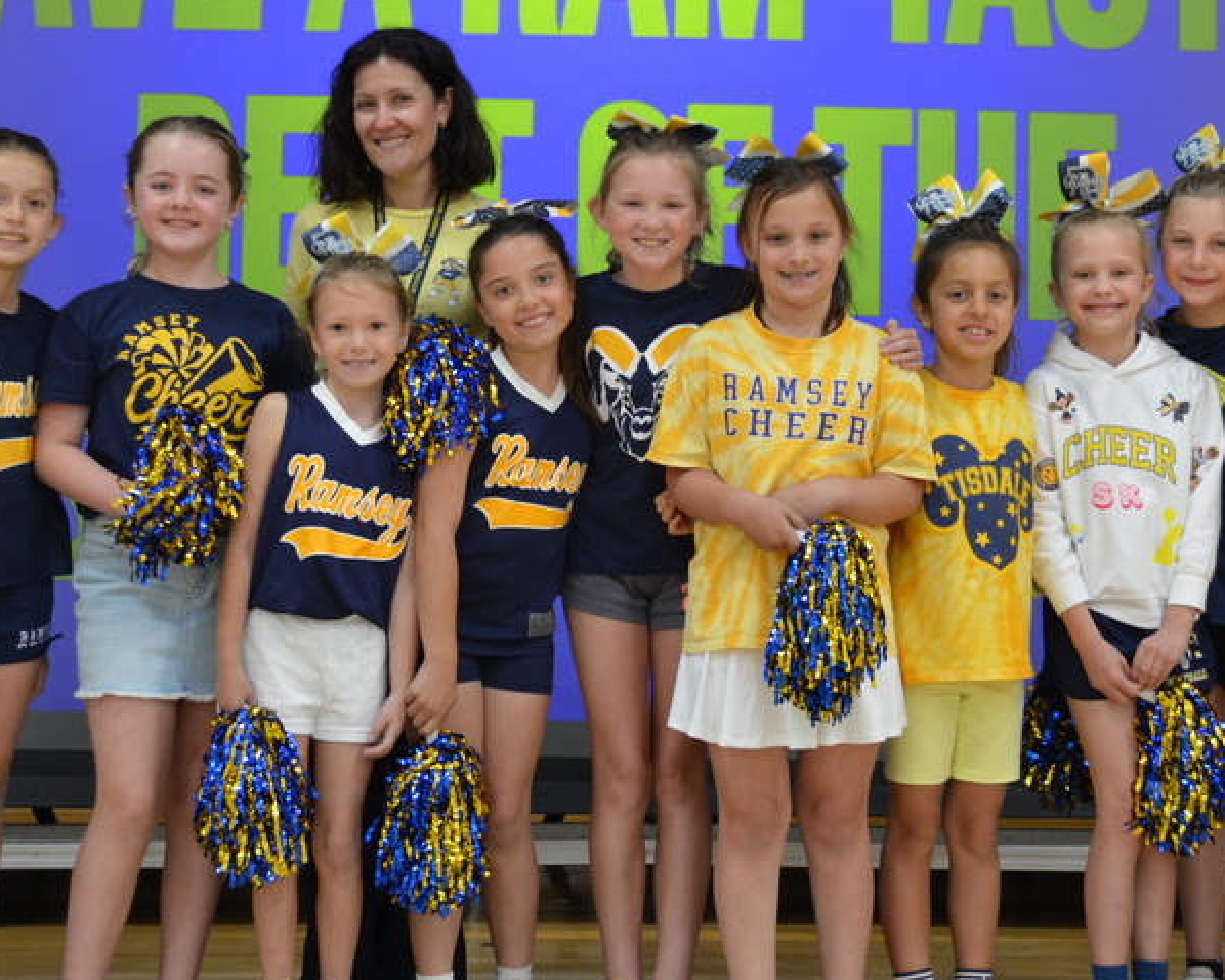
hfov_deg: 27.2
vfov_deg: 21.9
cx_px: 612
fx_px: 2530
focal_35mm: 70
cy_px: 424
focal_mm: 29
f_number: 4.5
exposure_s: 1/80
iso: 800
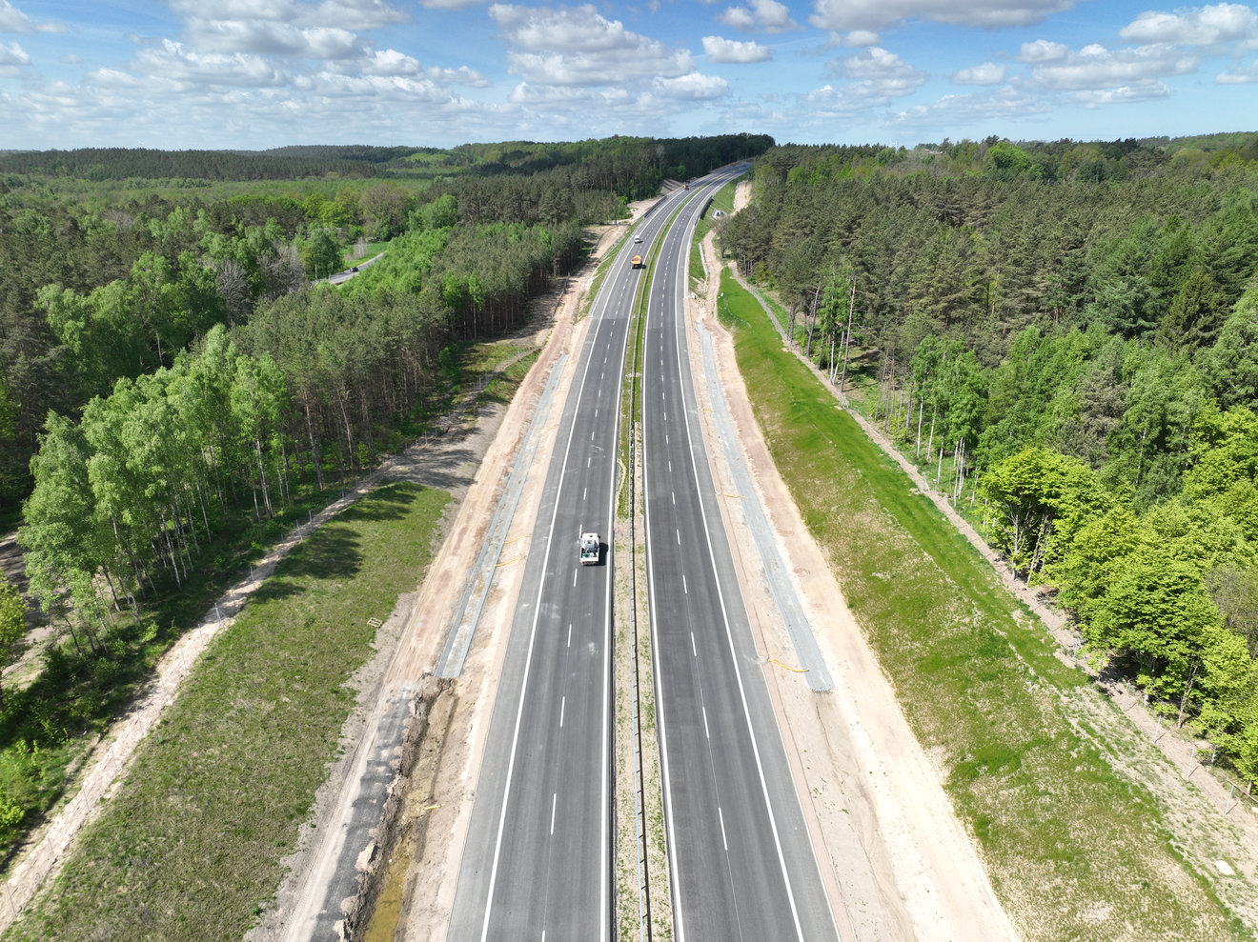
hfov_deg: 71.6
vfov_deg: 56.8
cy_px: 471
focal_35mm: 24
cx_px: 629
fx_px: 872
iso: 100
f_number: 2.8
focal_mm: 12.29
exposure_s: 1/1600
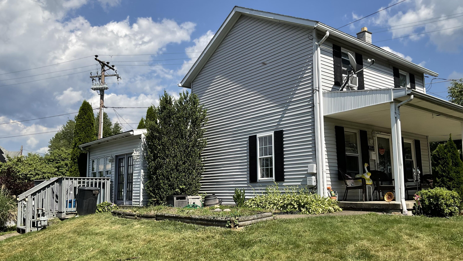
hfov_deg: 61.0
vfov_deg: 36.6
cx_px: 233
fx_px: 393
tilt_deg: +4.4
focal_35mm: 32
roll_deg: +0.3
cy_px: 147
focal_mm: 3
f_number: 1.8
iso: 16
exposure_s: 1/2141
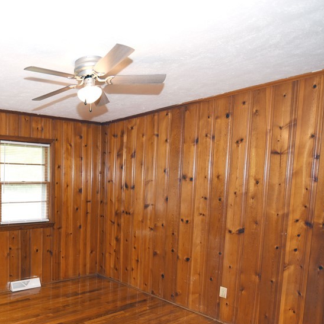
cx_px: 27
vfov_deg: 58.0
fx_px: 286
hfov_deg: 51.5
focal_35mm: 27
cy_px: 211
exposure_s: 1/200
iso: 250
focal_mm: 16
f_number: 2.8
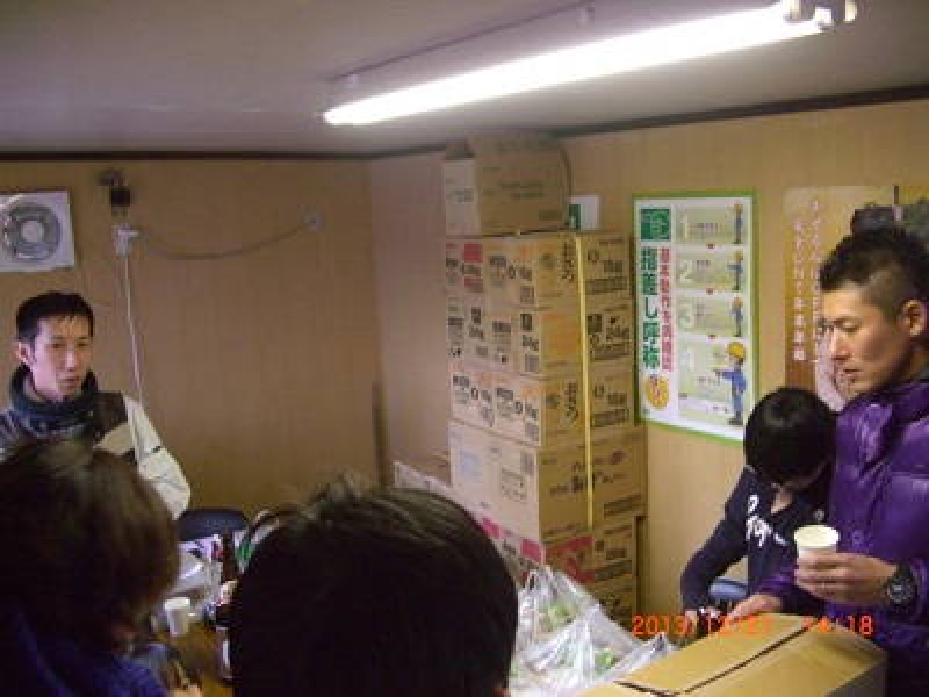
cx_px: 464
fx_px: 1020
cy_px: 348
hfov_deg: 49.0
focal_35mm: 38
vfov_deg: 37.7
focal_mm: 7.9
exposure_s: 1/80
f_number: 2.8
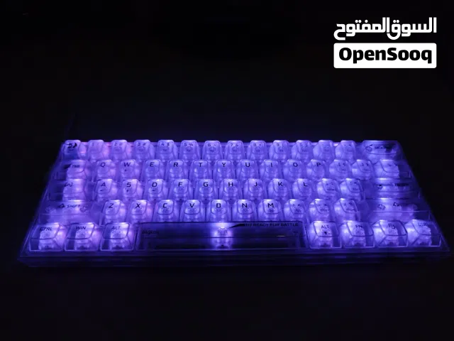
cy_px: 170
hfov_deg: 71.6
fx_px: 315
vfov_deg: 56.8
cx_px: 227
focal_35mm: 24
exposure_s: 1/50
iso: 64
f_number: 1.7
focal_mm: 5.31
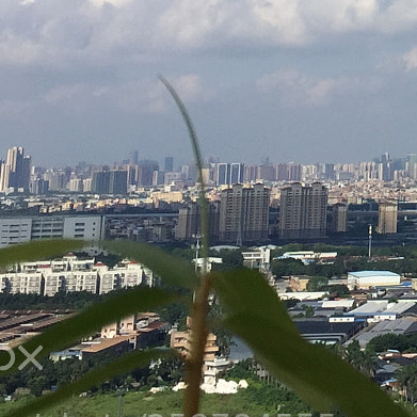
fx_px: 1431
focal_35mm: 105
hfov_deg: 15.3
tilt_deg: +12.1
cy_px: -130
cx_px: 631
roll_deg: -1.2
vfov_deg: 15.7
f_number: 2.2
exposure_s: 1/3300
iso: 32
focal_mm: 4.15
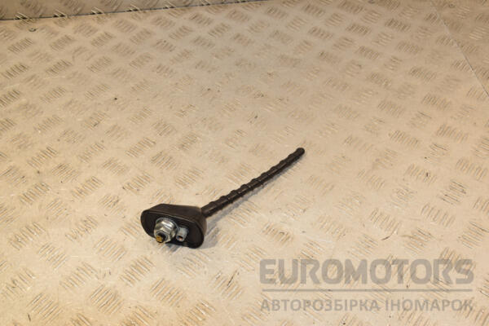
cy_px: 163
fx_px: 530
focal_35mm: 39
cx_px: 244
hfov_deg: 49.6
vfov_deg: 34.2
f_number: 8
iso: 800
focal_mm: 26
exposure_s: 1/200
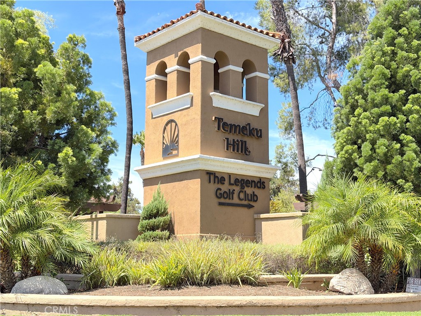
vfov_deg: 30.3
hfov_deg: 39.7
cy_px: 158
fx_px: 584
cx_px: 210
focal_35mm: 48
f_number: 1.78
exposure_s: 1/2415
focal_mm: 6.76
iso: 64
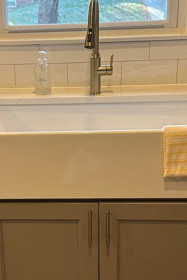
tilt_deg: -18.2
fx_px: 445
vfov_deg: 35.0
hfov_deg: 23.6
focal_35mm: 57
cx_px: 52
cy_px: 162
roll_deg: +1.3
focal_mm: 6.86
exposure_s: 1/120
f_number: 1.78
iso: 160
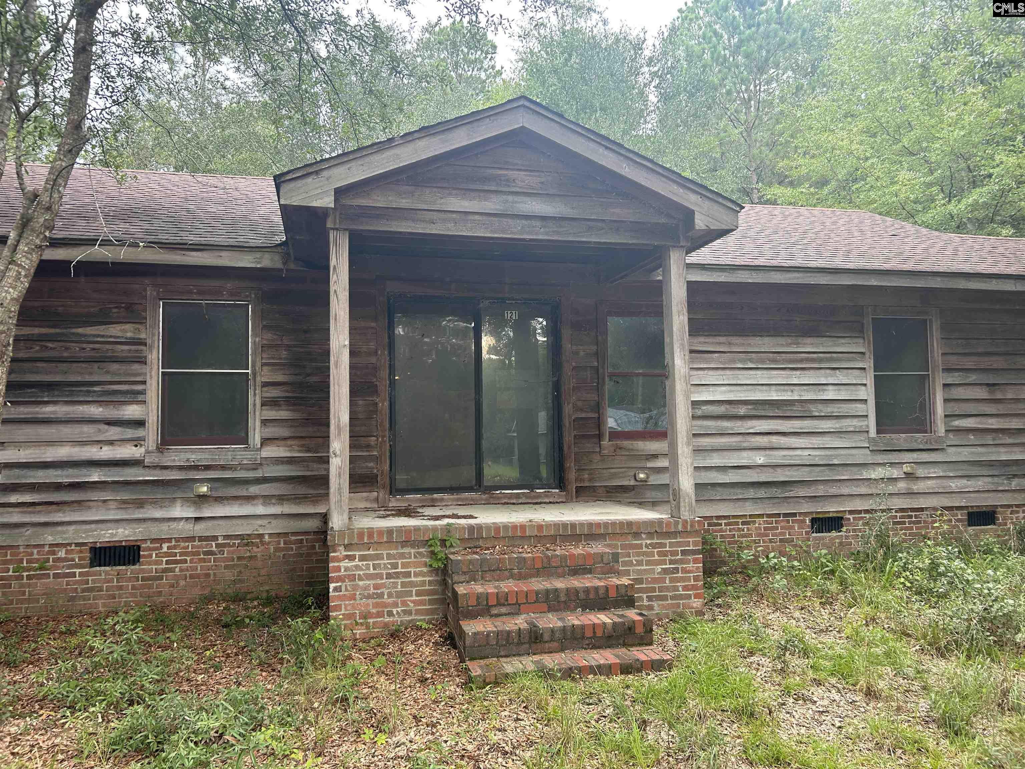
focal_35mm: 26
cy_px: 384
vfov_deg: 53.1
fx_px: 770
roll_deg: +2.0
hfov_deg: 67.3
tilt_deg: +3.4
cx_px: 512
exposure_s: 1/160
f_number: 1.5
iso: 64
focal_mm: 5.7
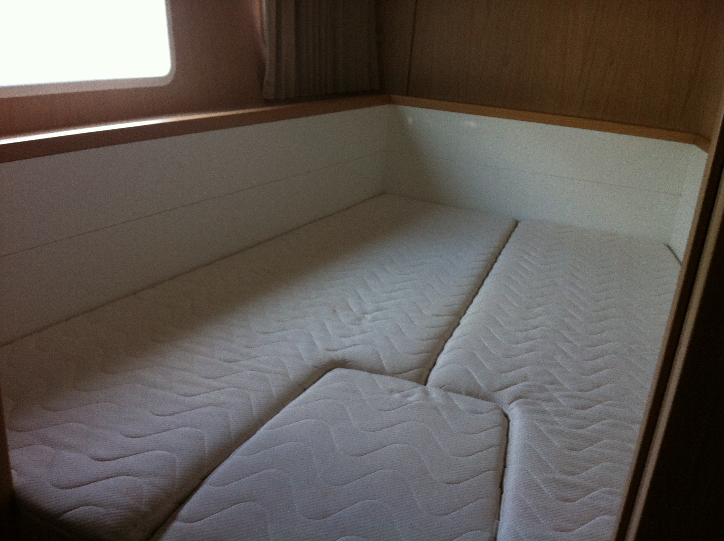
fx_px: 731
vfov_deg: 40.6
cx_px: 362
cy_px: 270
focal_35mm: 35
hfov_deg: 52.7
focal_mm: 3.85
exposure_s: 1/15
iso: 125
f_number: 2.8
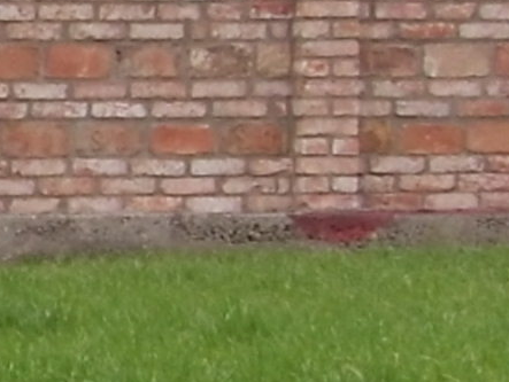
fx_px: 3738
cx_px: -651
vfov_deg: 5.9
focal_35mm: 254
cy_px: 268
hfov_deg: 7.4
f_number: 3.5
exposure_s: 1/1000
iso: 100
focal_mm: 9.9
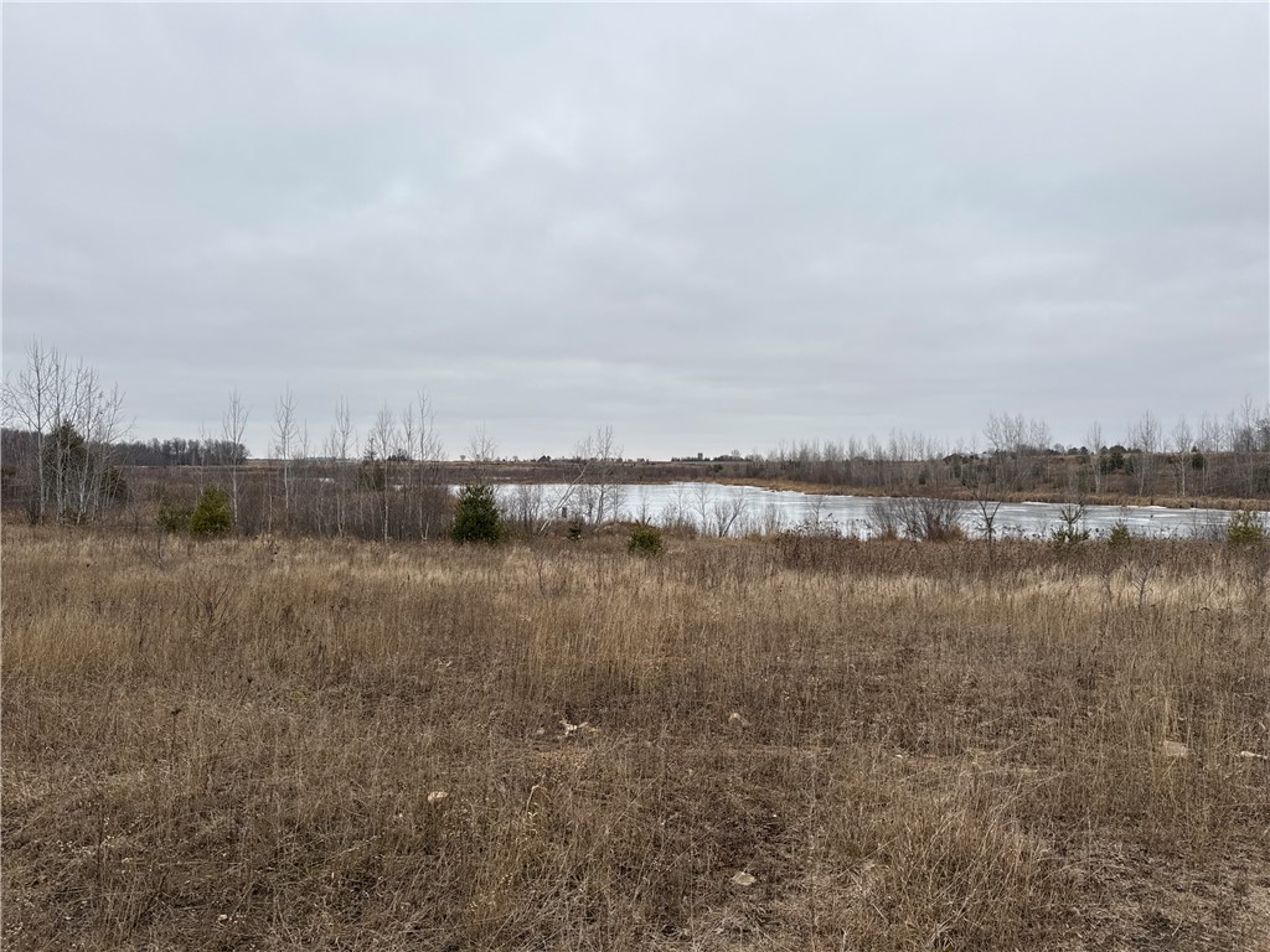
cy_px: 476
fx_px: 881
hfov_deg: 71.6
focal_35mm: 24
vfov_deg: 56.8
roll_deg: -0.4
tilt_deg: -1.1
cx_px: 635
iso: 80
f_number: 1.78
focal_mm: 6.76
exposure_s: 1/436
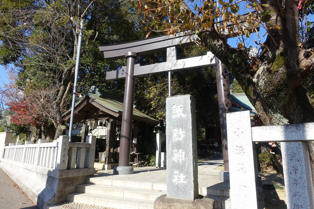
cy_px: 104
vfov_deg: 53.1
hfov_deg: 73.7
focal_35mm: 24
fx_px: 209
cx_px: 157
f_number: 4
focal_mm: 8.8
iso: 125
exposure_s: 1/640
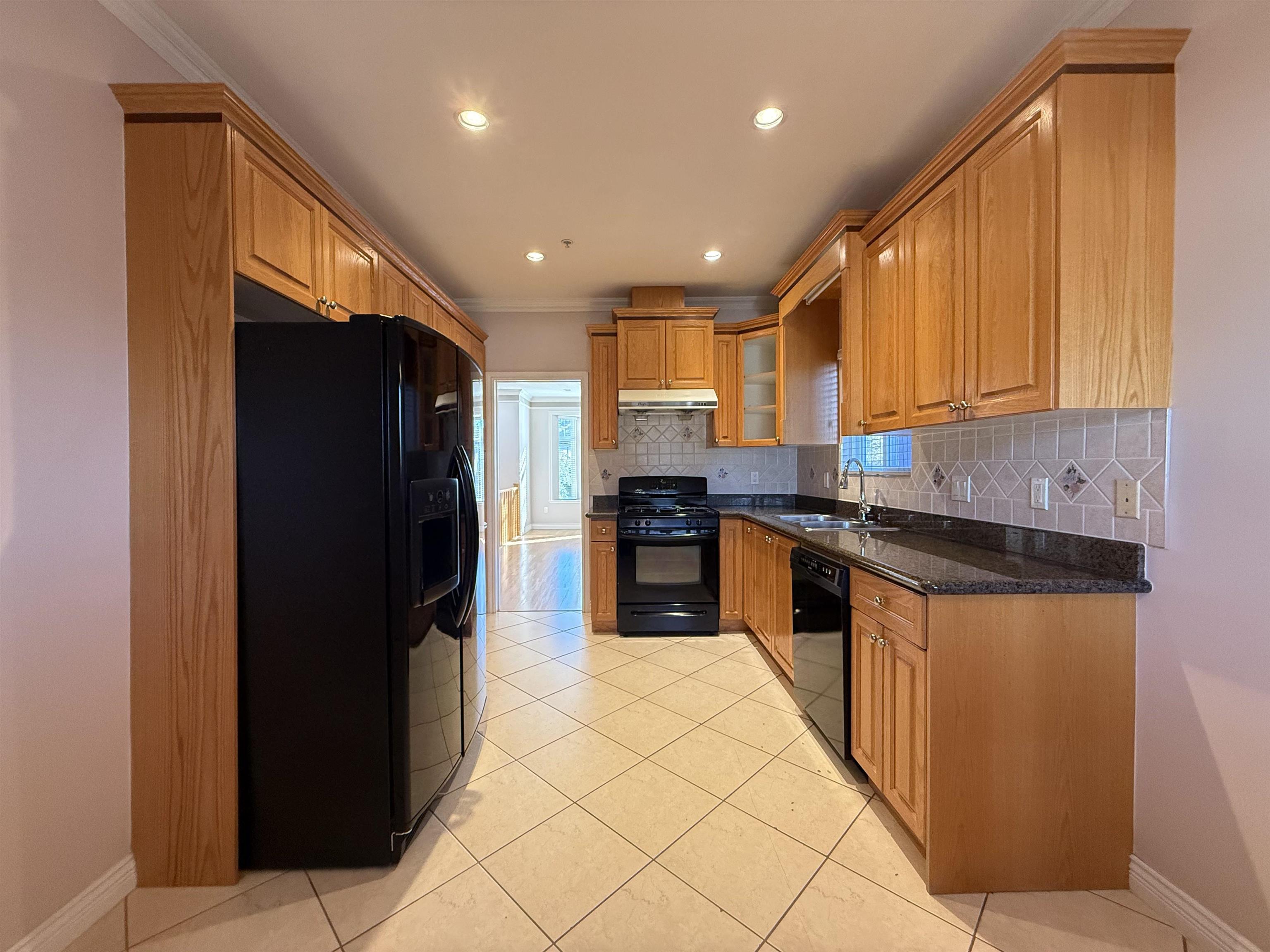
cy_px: 476
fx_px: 514
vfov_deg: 85.7
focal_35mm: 14
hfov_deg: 102.1
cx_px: 635
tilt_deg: -1.2
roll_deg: +0.3
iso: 400
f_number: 2.2
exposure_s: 1/120
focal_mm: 2.22
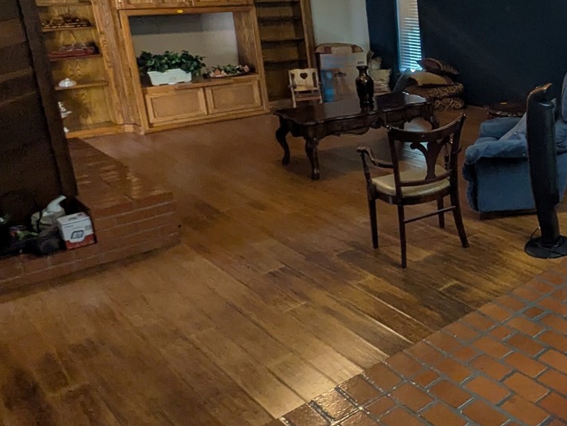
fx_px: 606
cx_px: 632
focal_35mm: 37
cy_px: 120
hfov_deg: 40.1
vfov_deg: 37.9
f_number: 2.2
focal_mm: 1.83
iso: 47
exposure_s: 1/24
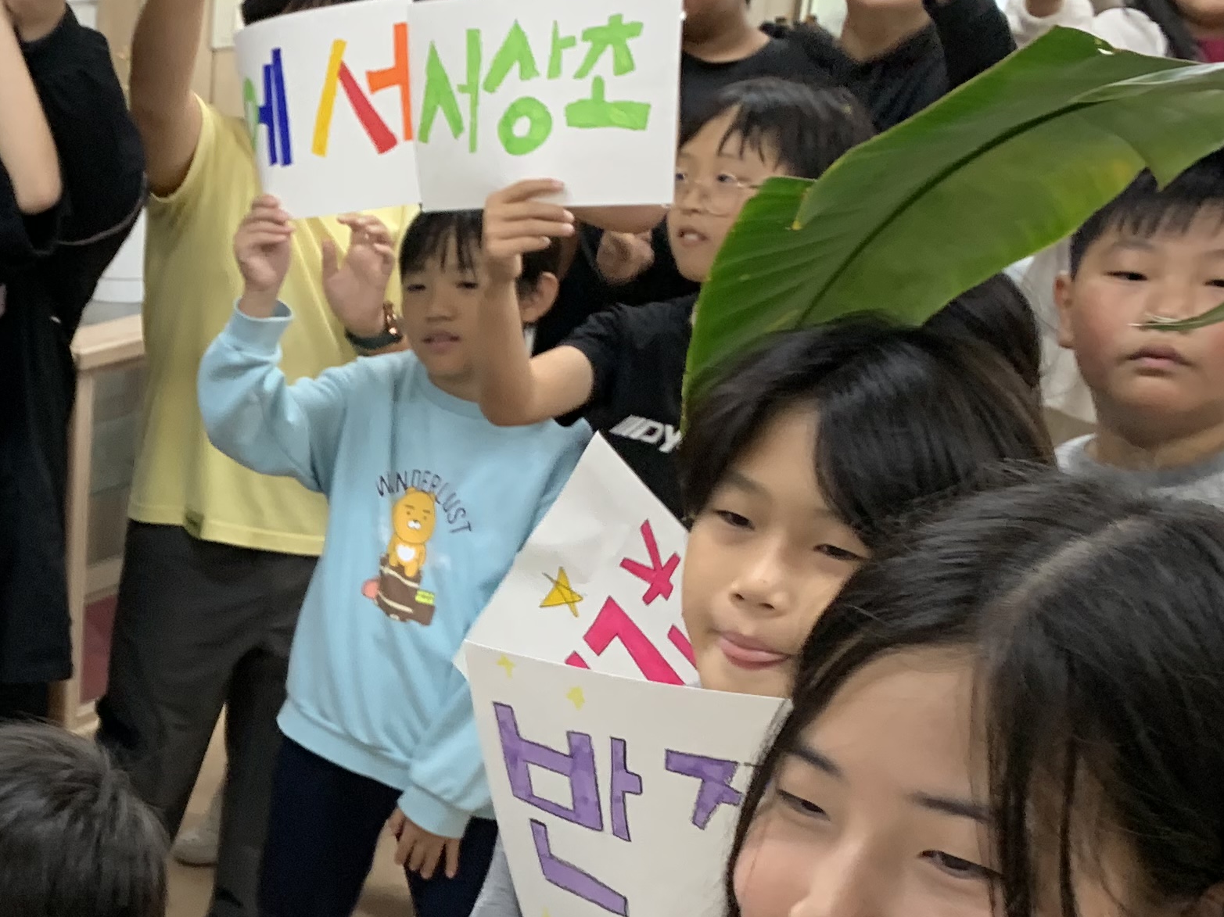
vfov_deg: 21.6
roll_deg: -2.0
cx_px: -113
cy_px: 751
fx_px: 2369
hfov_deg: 26.7
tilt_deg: -23.4
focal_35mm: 67
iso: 125
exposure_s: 1/60
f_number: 1.8
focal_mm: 4.25
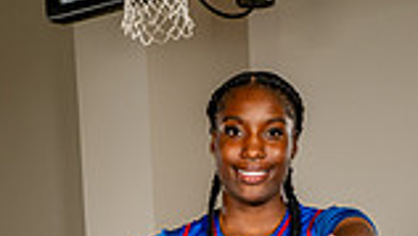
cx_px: 225
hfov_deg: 15.7
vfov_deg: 8.1
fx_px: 1519
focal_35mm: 137
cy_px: 573
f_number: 8
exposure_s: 1/400
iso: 250
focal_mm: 46
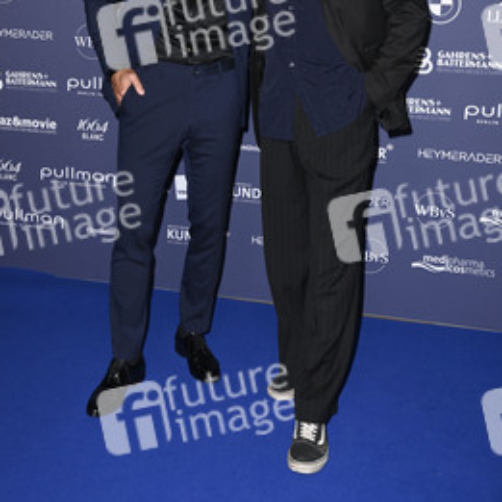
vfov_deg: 32.1
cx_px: 252
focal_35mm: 52
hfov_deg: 32.8
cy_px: 121
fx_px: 853
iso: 320
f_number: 5.6
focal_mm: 40
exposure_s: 1/250
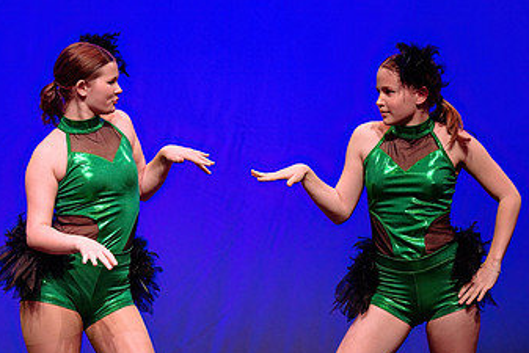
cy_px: 253
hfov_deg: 5.6
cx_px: 163
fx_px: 5439
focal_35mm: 370
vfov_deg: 3.7
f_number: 2.8
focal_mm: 175
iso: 1250
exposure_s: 1/400
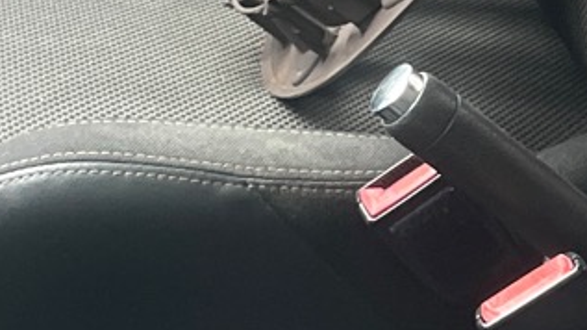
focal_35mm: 161
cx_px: 696
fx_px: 2505
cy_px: 369
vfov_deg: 7.5
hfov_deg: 13.0
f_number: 1.6
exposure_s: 1/120
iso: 125
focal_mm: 4.2
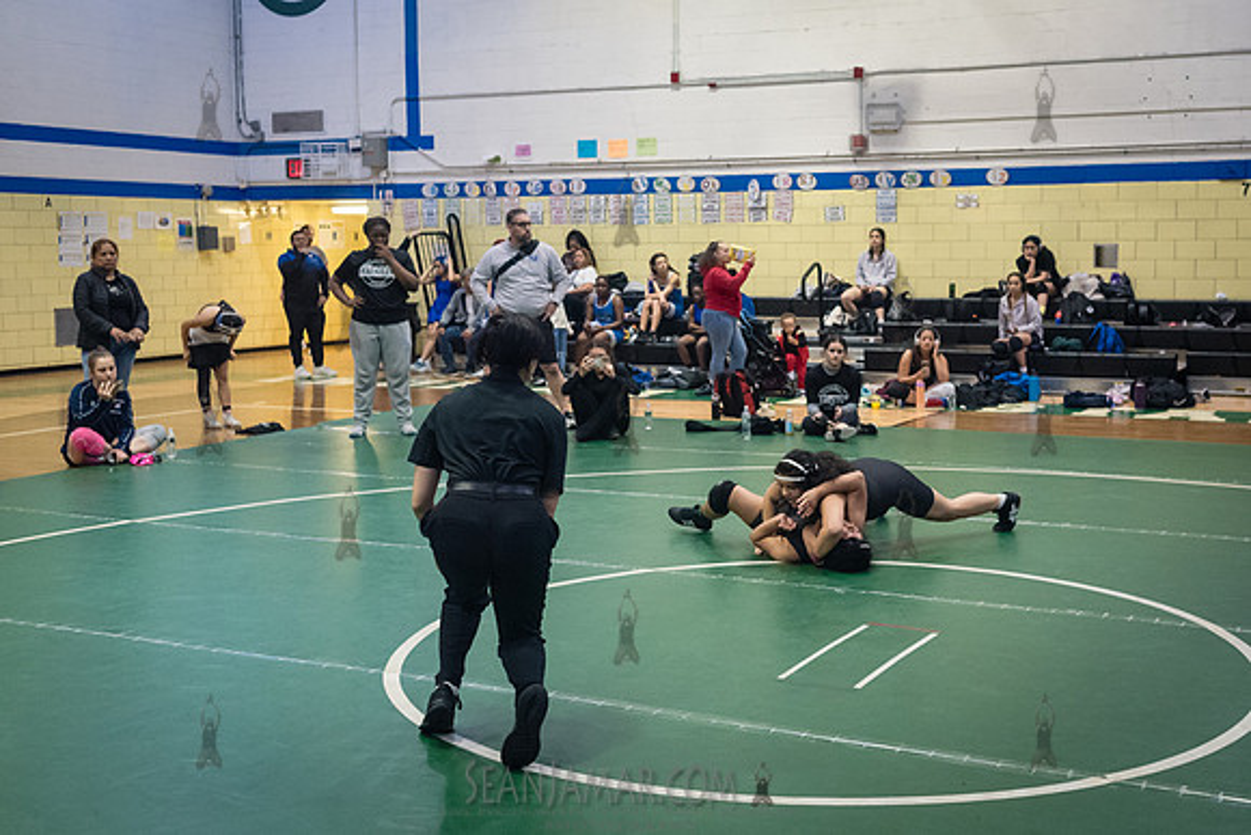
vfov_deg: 31.0
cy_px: 384
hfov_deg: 44.9
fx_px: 1504
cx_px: 757
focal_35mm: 43
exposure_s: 1/400
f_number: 3.2
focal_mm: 35
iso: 5000
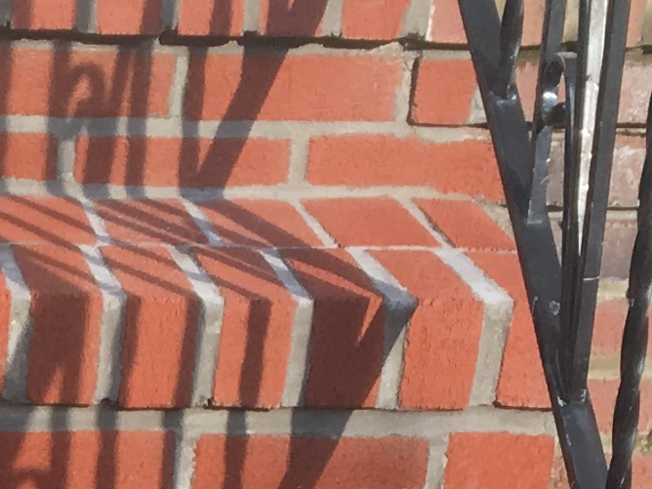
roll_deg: -1.1
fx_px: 3296
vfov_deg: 7.8
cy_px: 1261
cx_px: -377
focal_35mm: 175
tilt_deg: -24.8
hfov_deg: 10.8
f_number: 2.2
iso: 25
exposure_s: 1/499
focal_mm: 4.15
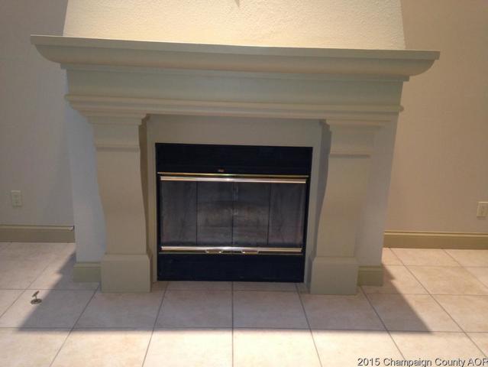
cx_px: 244
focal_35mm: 33
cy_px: 184
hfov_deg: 55.3
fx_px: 465
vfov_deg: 43.0
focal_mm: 4.13
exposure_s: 1/20
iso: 200
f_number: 2.4
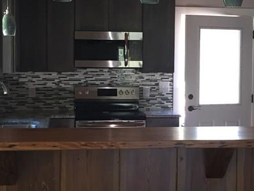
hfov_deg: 26.3
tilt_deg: -3.4
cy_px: 95
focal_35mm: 74
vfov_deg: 19.9
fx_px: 543
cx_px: 154
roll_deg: -1.7
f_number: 2.2
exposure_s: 1/30
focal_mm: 4.15
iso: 80
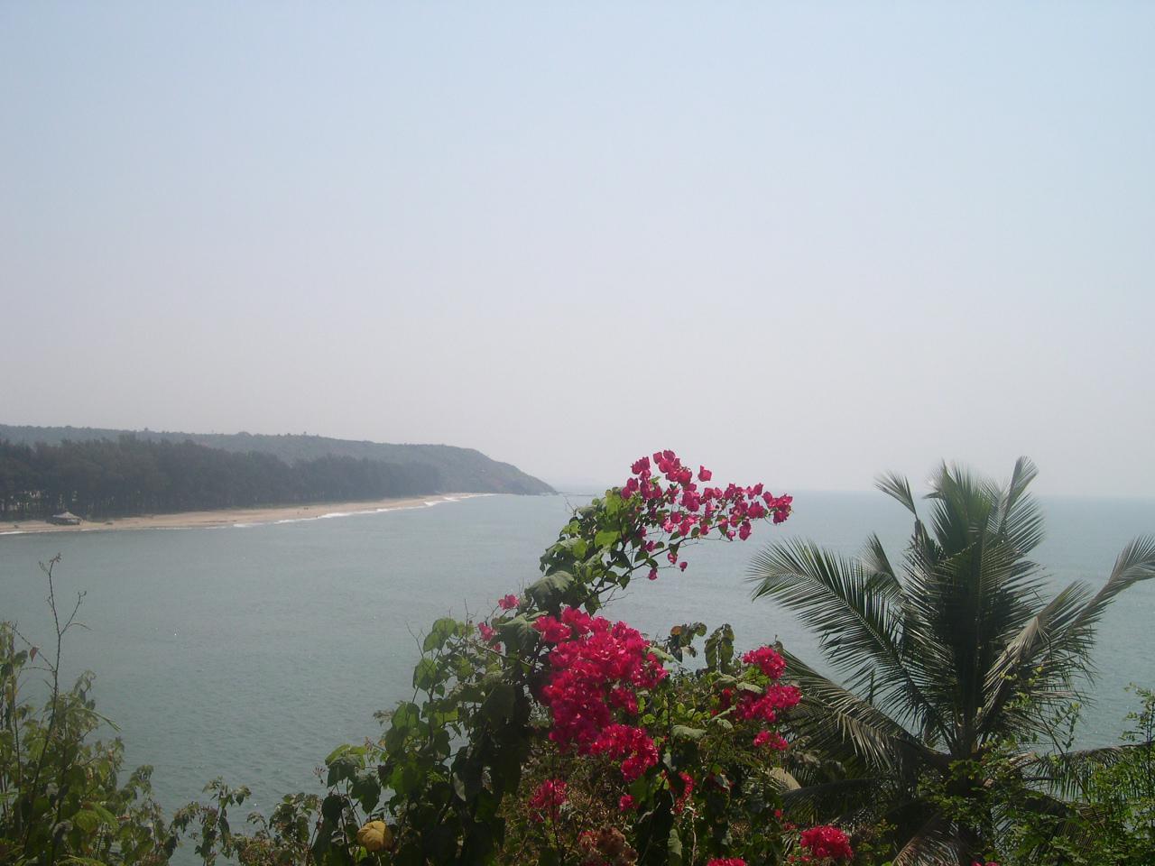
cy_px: 433
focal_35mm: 38
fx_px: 1268
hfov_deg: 49.0
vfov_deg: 37.7
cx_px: 578
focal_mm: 8
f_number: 7.6
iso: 100
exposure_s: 1/345
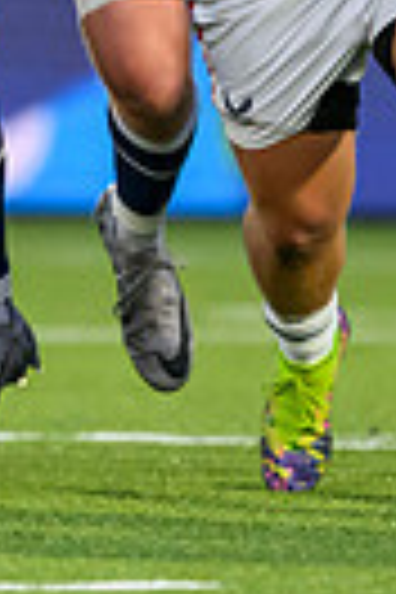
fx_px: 51377
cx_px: -215
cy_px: 141
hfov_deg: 0.4
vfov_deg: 0.7
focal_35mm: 3114
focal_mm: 560
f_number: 4
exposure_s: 1/1000
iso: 4000
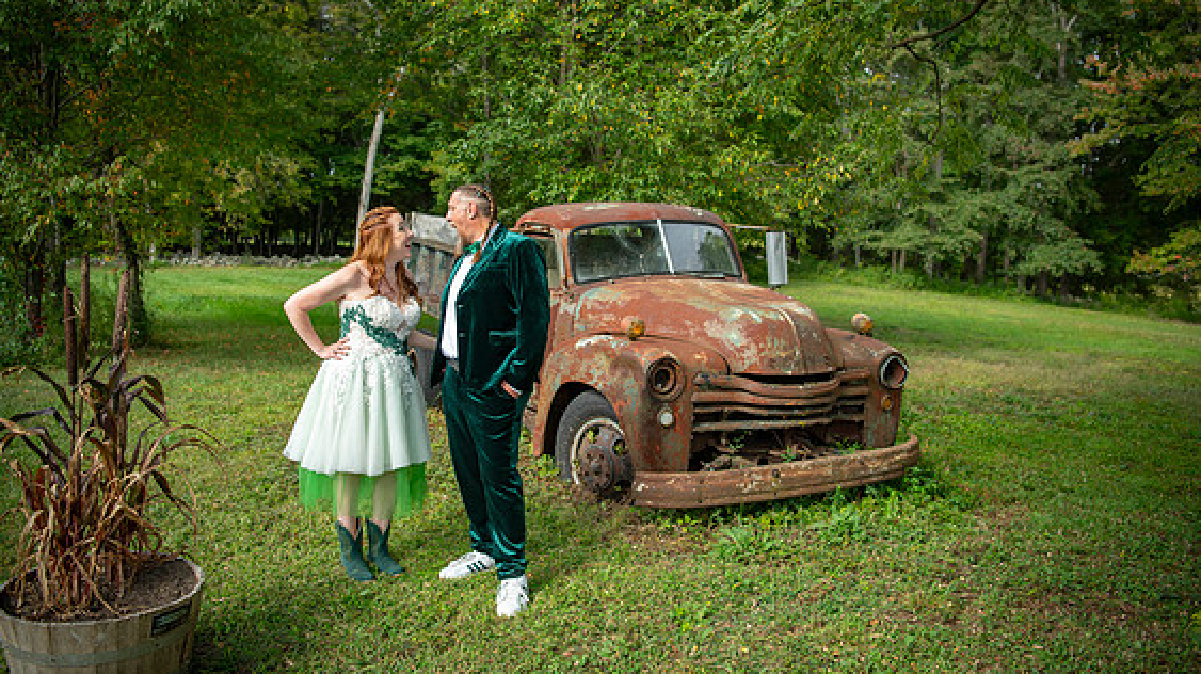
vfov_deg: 36.6
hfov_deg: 61.0
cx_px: 614
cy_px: 311
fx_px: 1019
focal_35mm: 32
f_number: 2.8
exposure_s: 1/800
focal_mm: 29
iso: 400
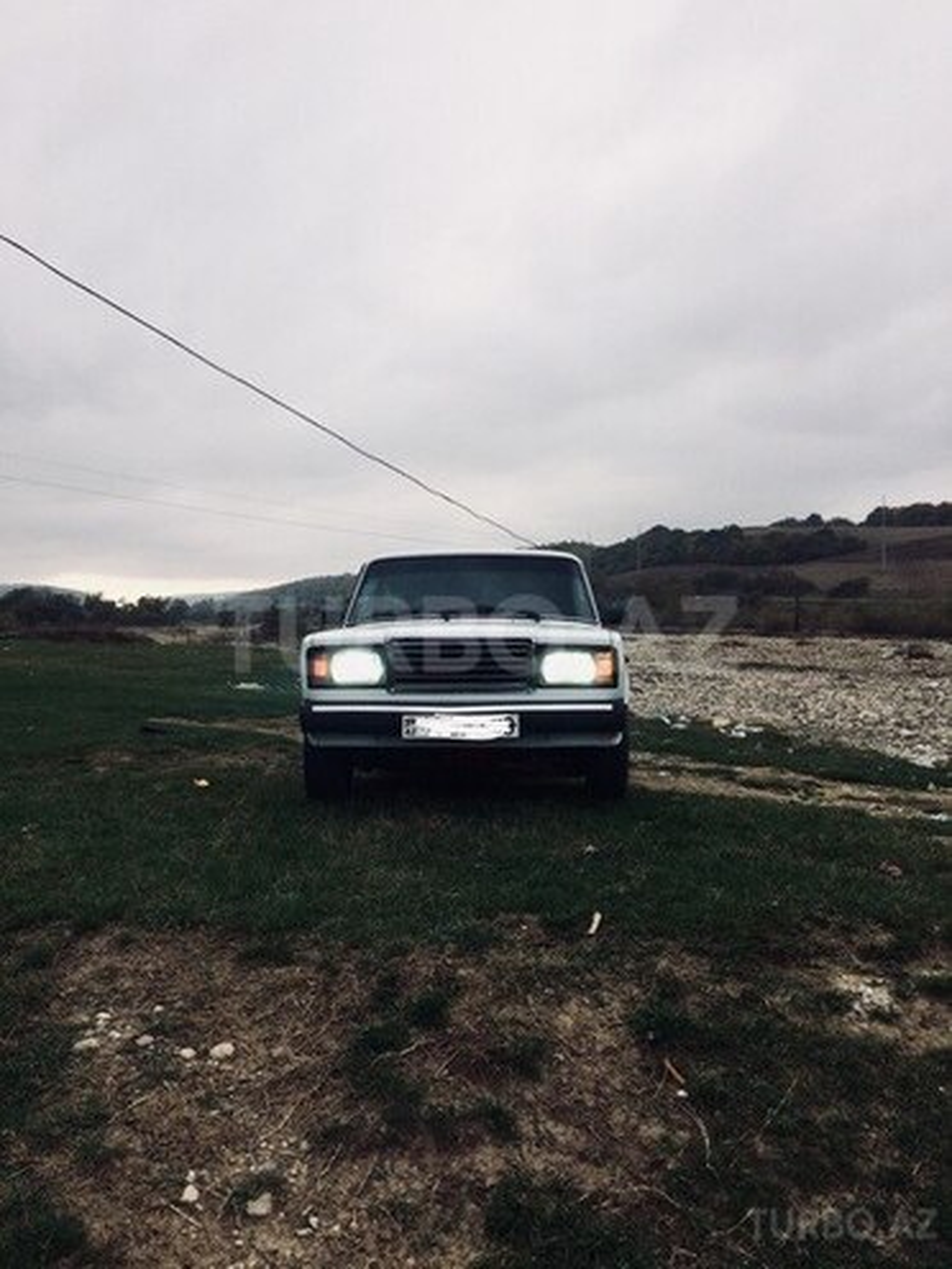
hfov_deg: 48.2
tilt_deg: -0.2
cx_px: 476
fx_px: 1063
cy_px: 634
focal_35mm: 29
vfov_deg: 61.7
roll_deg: +1.2
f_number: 2.2
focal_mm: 4.15
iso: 32
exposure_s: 1/820
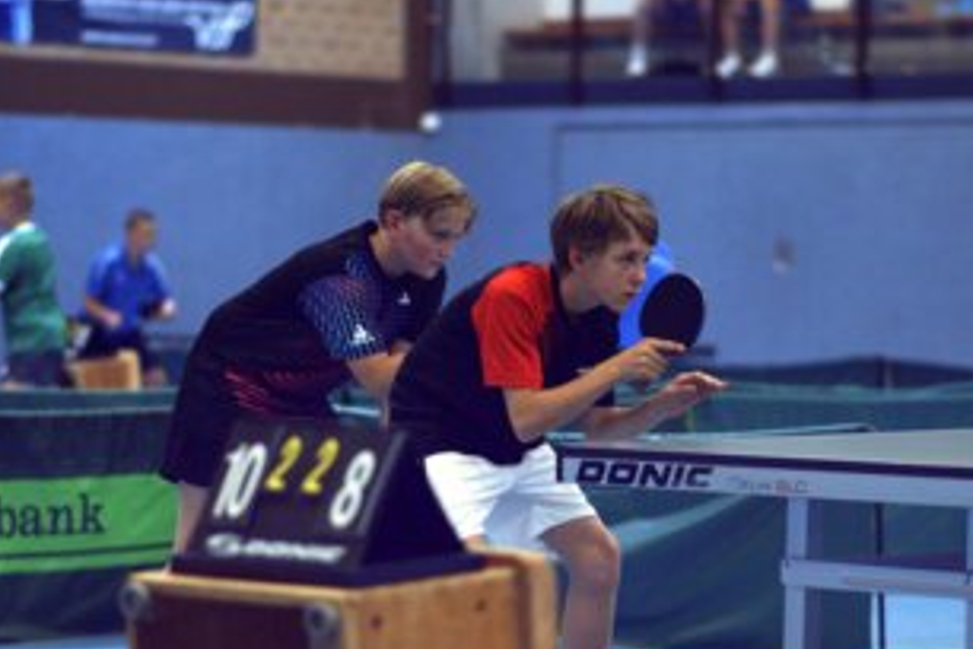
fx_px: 4504
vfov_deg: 8.2
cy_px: 399
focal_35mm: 167
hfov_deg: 12.3
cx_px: 518
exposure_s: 1/1250
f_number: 1.8
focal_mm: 85
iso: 3200
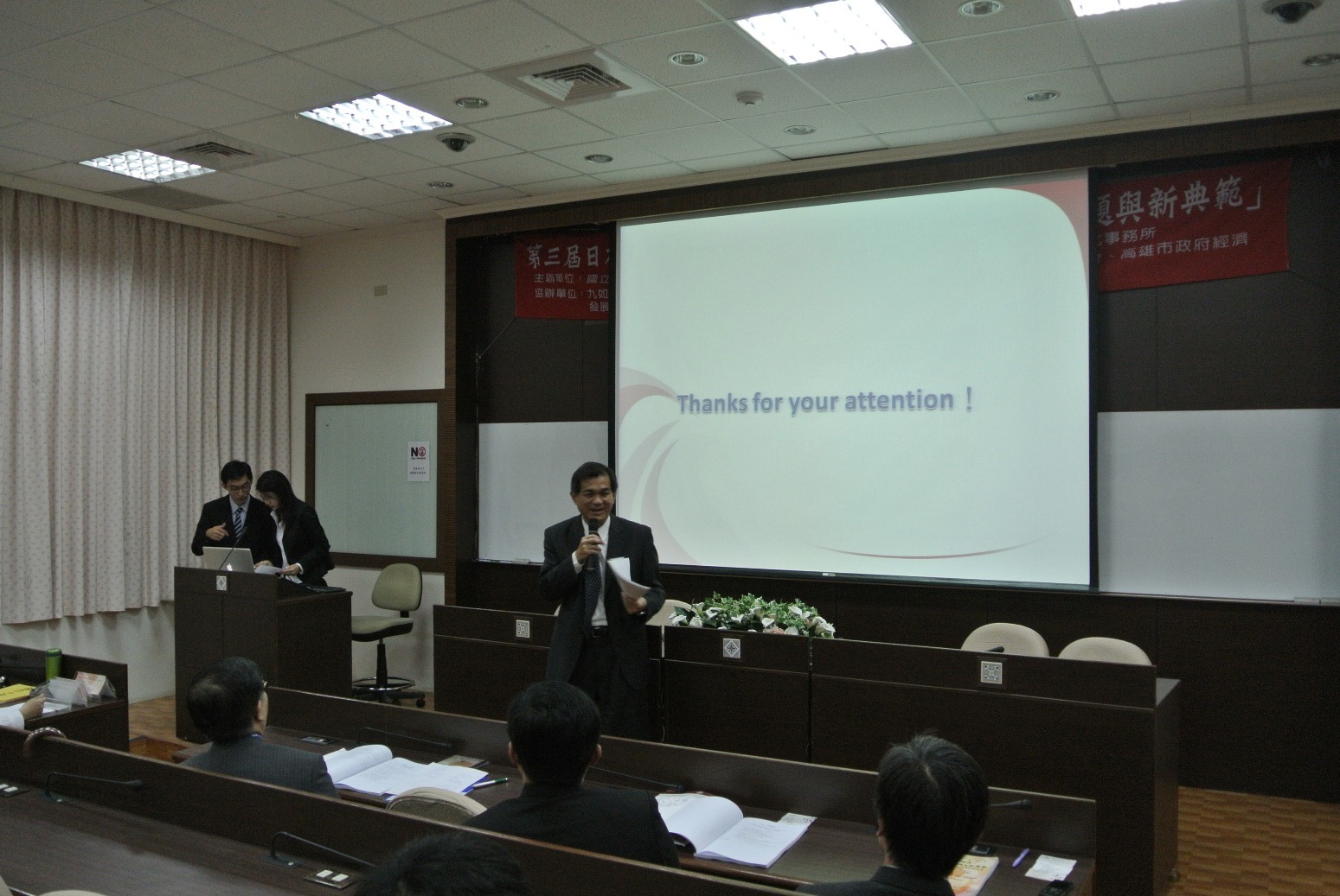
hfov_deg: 63.6
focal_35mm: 29
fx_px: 1081
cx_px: 670
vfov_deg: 45.1
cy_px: 448
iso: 360
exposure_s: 1/60
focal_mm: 11
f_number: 3.5
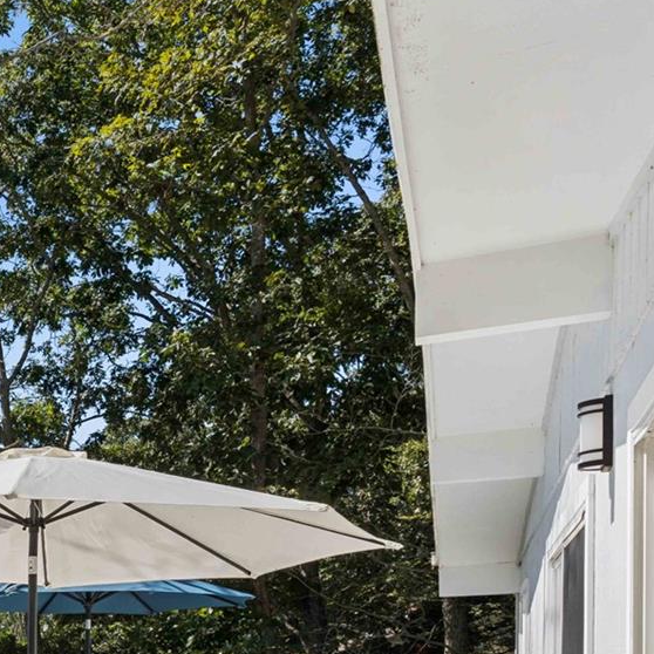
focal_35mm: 53
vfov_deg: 29.7
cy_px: 675
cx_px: -367
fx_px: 1133
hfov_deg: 24.1
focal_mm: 17
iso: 100
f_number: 10
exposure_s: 1/250
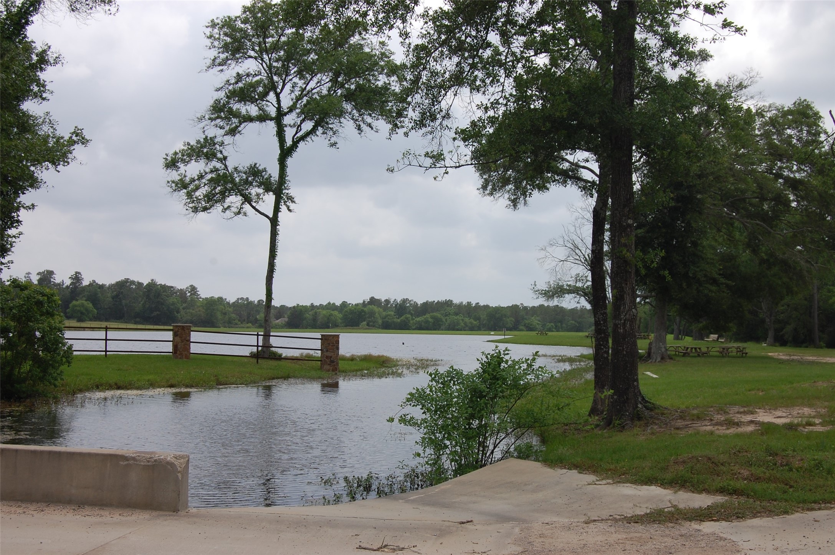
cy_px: 278
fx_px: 1043
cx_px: 418
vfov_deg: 29.8
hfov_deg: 43.6
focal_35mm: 45
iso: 200
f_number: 10
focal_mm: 30
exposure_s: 1/400
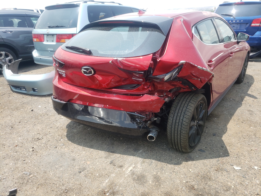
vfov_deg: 53.1
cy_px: 98
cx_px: 130
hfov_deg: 67.3
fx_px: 196
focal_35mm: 26
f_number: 1.5
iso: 50
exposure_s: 1/1000
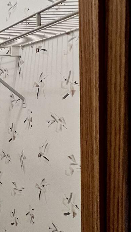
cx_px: -111
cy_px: 116
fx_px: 253
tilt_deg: -4.8
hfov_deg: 20.0
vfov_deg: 49.4
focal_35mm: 41
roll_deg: +5.7
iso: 200
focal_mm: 1.57
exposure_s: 1/120
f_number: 1.8
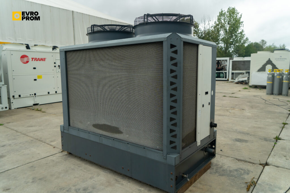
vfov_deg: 49.6
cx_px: 145
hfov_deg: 69.4
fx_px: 209
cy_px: 96
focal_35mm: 26
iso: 500
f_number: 4.5
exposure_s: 1/250
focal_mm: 26
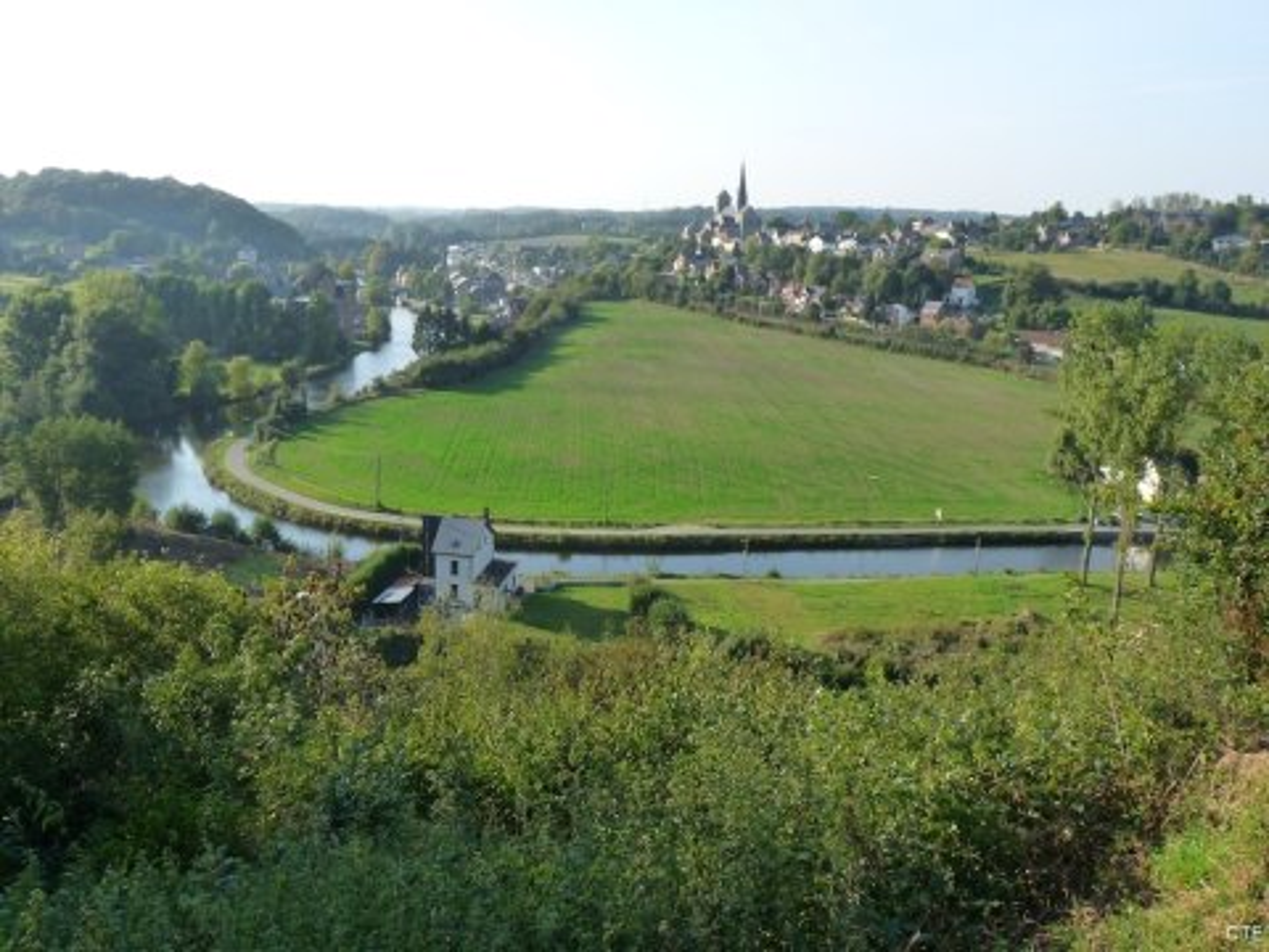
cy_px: 476
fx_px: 1136
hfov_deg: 58.4
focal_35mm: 31
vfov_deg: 45.4
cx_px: 634
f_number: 5
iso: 160
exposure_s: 1/200
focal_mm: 5.2
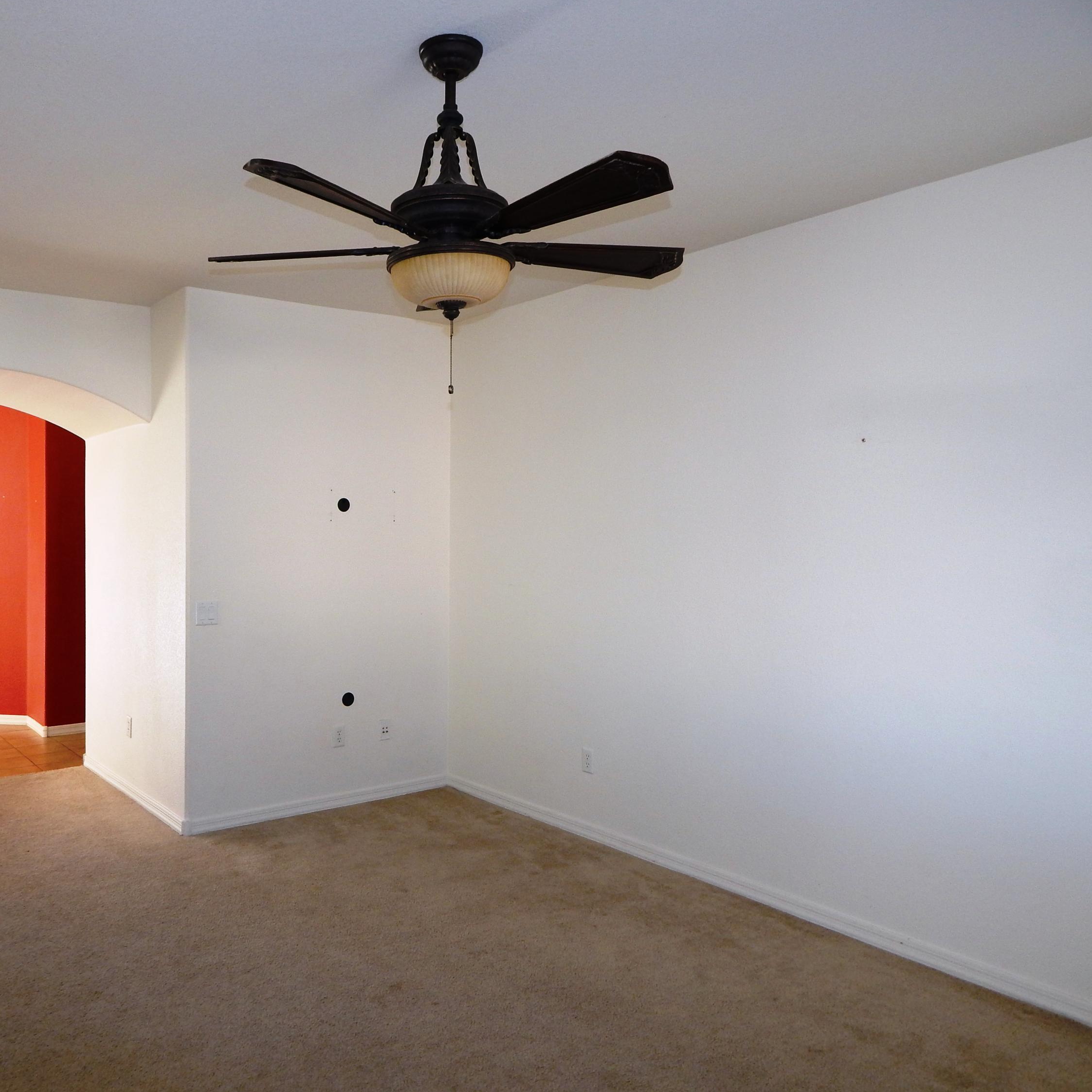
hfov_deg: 60.2
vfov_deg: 60.9
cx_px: 418
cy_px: 545
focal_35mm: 26
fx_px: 928
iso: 125
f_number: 3
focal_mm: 4
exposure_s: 1/30
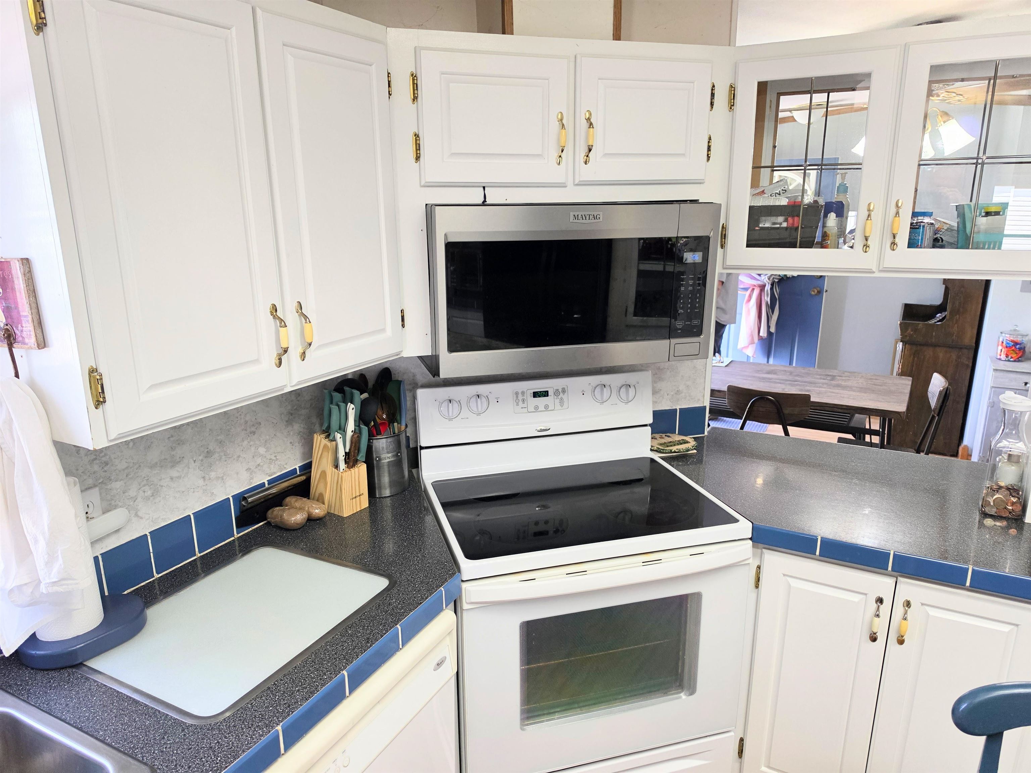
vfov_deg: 58.9
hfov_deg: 73.9
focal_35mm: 23
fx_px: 685
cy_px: 386
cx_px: 516
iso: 160
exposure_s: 1/120
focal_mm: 6.5
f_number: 1.4
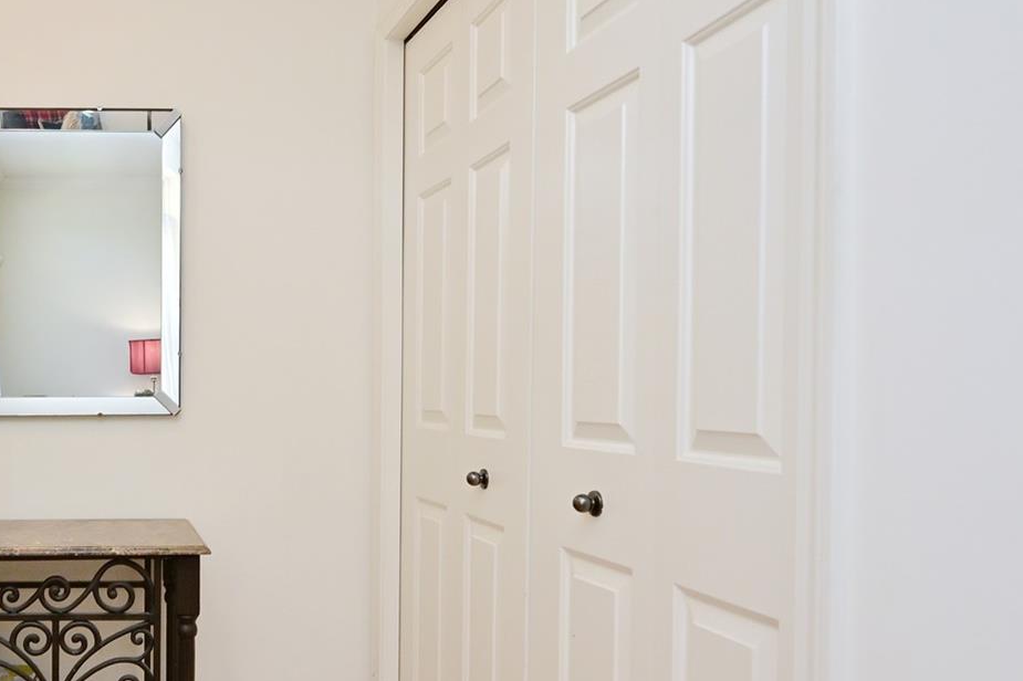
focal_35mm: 31
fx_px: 881
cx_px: 115
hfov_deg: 53.3
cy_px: 449
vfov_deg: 41.8
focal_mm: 14
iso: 1250
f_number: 9
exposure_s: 1/60
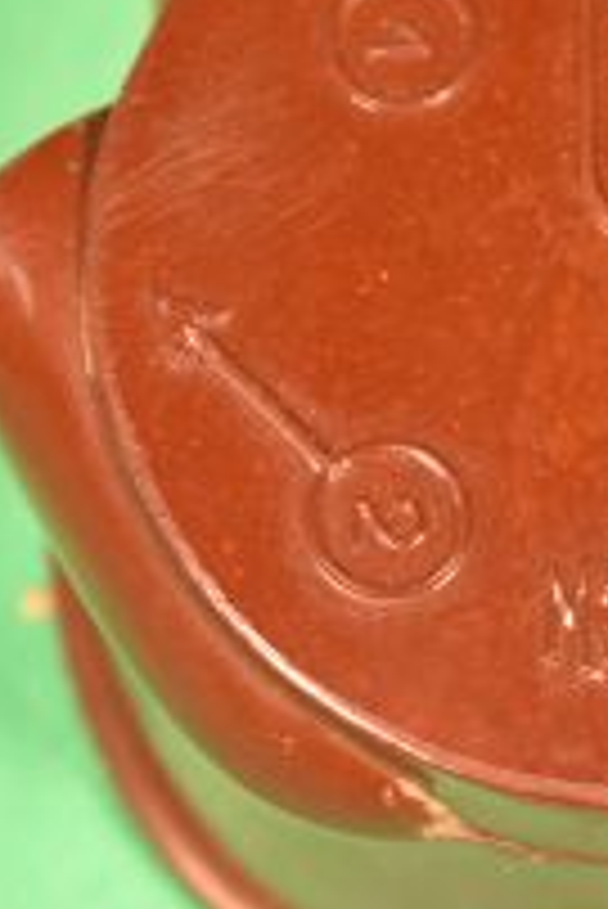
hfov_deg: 5.6
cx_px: 585
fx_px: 6182
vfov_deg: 8.4
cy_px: 302
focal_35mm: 244
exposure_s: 1/100
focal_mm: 55
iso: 400
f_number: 5.6
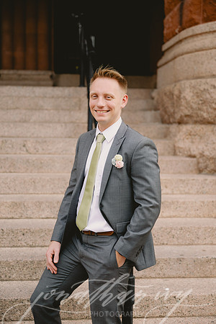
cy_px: 162
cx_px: 108
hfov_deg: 23.0
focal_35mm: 59
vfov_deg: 33.9
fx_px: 531
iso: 400
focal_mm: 59
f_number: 2.8
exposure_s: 1/1250
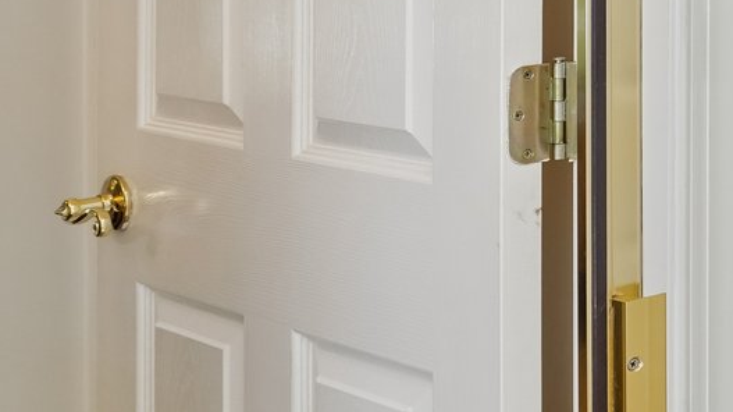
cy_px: -70
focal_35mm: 57
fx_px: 1107
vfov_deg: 19.9
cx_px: 1267
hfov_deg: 23.1
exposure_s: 1/30
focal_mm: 14
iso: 400
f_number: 8
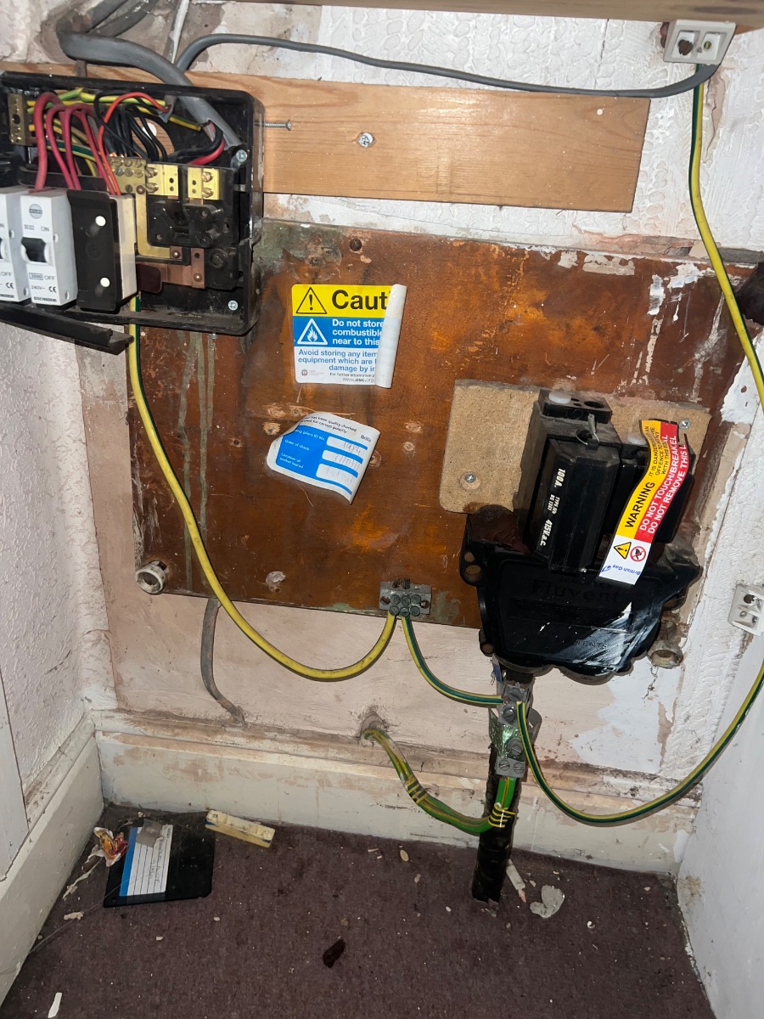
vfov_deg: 67.3
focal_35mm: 26
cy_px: 510
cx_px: 382
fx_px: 765
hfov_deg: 53.1
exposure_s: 1/4
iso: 40
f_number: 1.5
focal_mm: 5.7
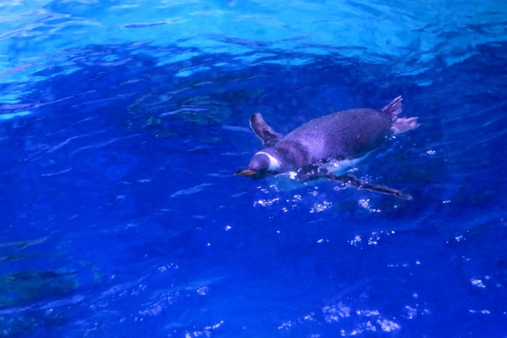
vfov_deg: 20.3
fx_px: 944
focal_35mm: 67
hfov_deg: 30.1
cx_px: 254
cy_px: 169
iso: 3200
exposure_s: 1/60
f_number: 5.6
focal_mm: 44
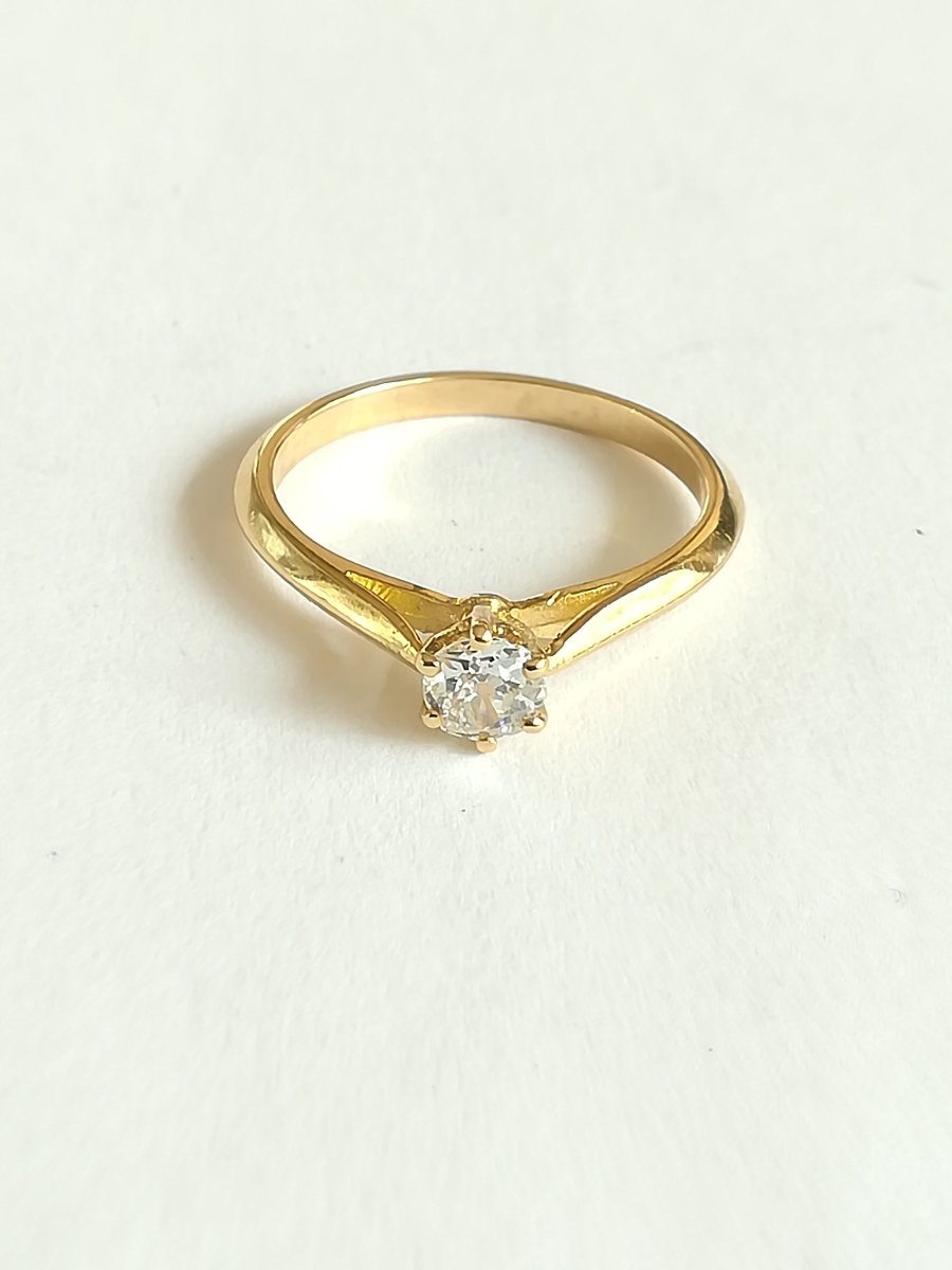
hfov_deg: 18.2
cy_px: 635
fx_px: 2970
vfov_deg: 24.1
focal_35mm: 81
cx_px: 476
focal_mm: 3.83
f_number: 2.2
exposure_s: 1/60
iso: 80
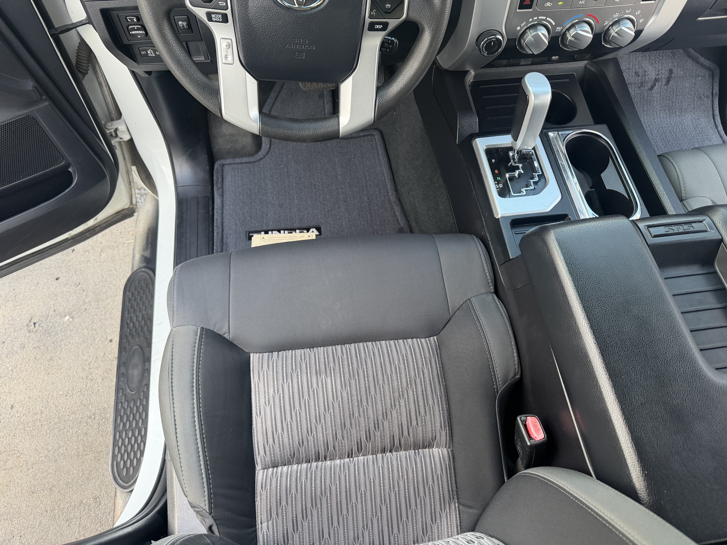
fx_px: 504
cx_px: 364
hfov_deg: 71.6
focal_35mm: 24
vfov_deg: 56.8
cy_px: 272
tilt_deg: -57.7
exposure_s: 1/121
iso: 200
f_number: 1.78
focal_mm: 6.76
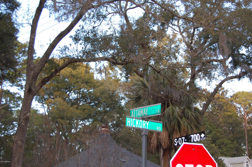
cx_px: 126
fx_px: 440
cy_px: 84
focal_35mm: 63
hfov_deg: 31.9
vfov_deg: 21.5
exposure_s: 1/60
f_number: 5.3
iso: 400
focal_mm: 42
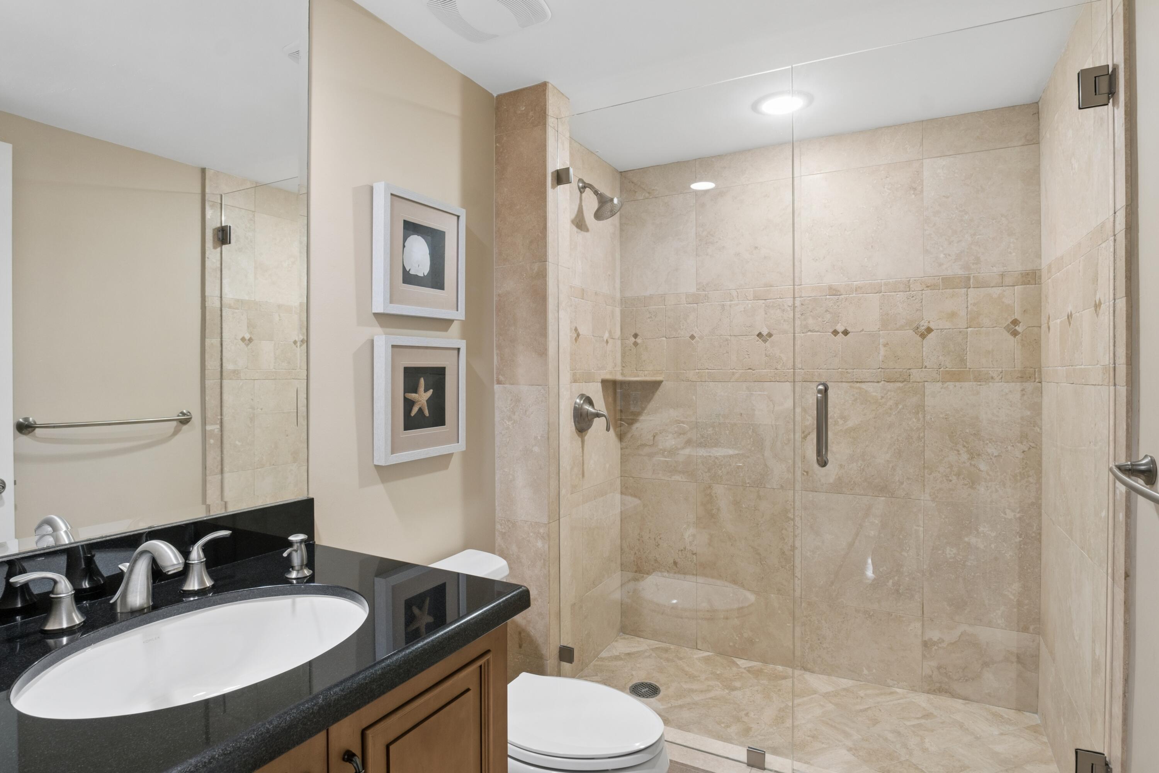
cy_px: 386
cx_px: 580
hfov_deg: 90.0
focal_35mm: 18
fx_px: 579
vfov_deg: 67.4
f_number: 9
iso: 200
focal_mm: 12
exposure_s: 1/3.33
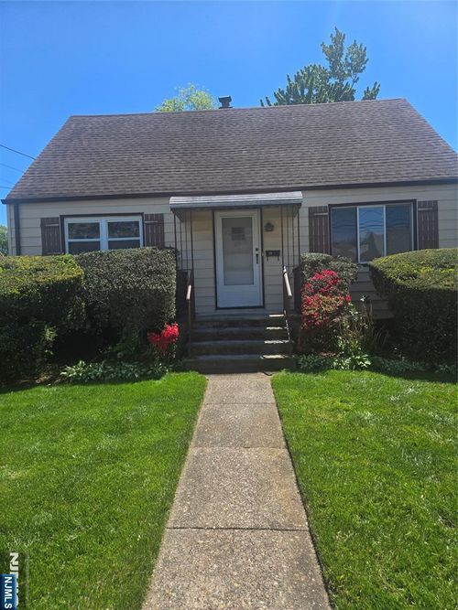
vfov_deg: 73.9
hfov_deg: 58.9
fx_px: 406
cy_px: 305
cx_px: 229
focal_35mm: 23
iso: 64
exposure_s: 1/2921
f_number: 1.8
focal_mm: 5.4
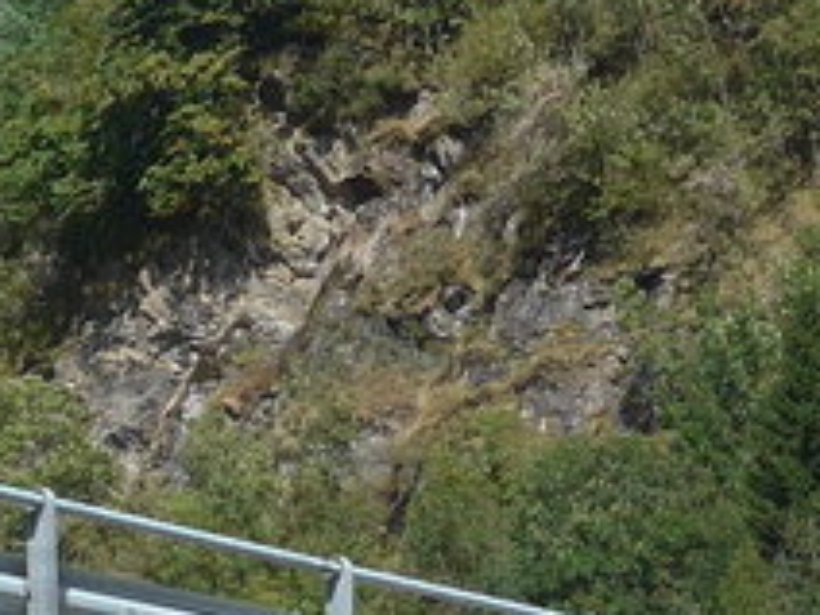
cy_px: 1311
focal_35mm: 164
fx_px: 3885
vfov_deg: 8.5
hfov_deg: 12.0
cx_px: 638
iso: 80
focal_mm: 6
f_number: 2.8
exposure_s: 1/1300
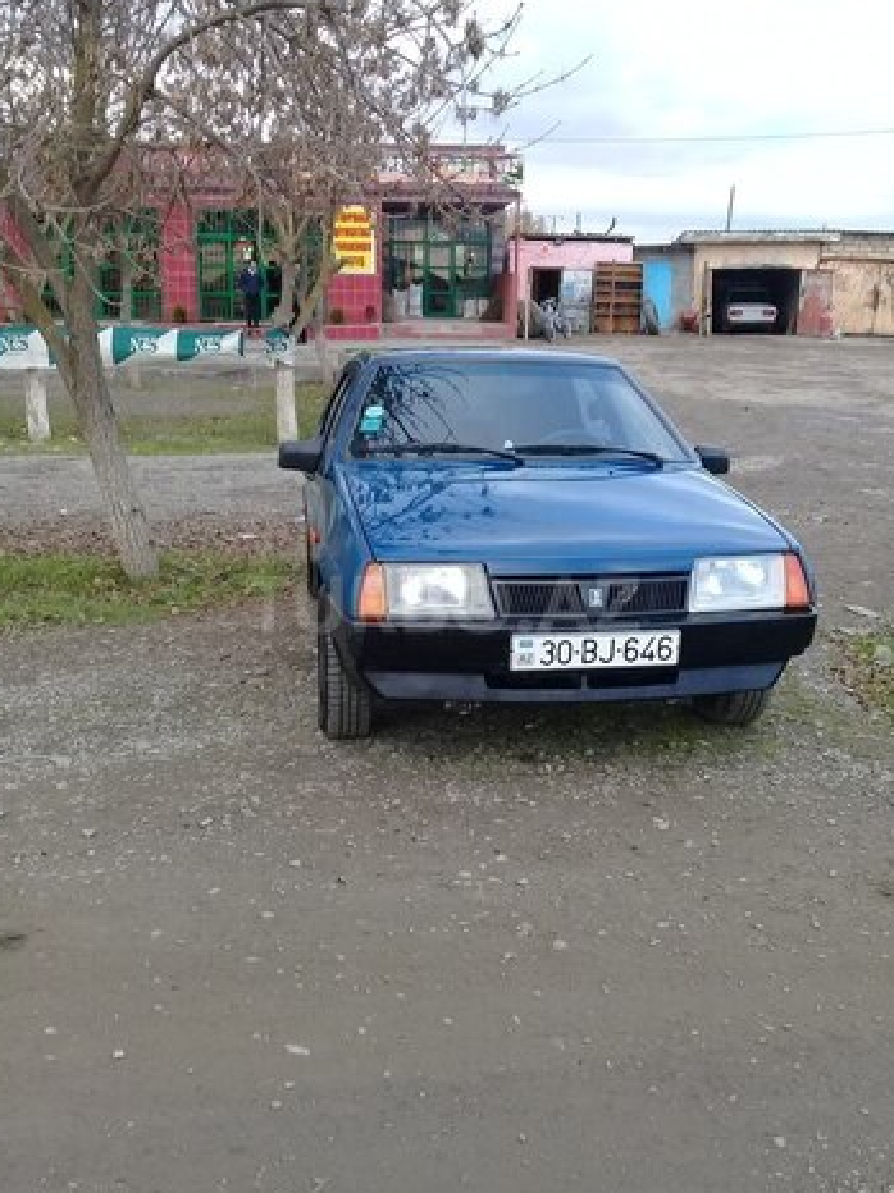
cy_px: 604
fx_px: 1137
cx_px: 443
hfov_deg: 42.9
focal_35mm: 33
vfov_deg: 55.4
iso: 50
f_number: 2.2
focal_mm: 3.3
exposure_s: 1/100
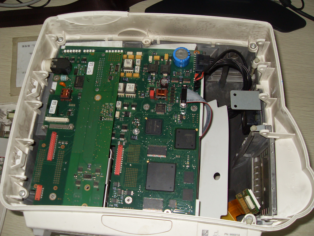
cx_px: 157
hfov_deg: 50.1
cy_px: 118
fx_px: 336
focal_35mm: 37
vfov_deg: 38.7
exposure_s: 1/45
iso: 100
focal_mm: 6.3
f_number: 2.8
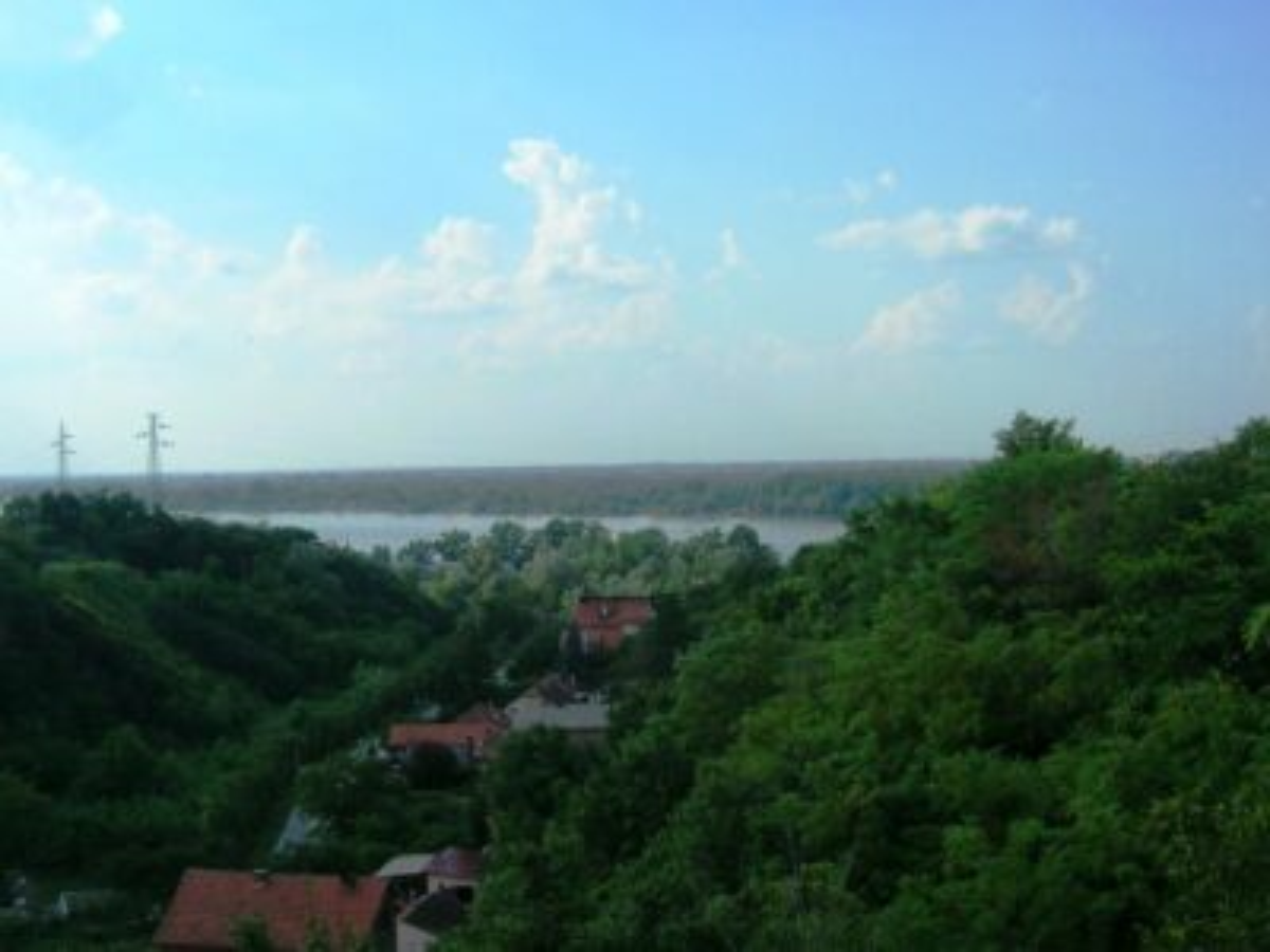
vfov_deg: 41.8
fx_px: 1247
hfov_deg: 54.0
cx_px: 635
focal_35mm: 34
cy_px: 476
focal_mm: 5.7
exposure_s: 1/403
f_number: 4.9
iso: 50
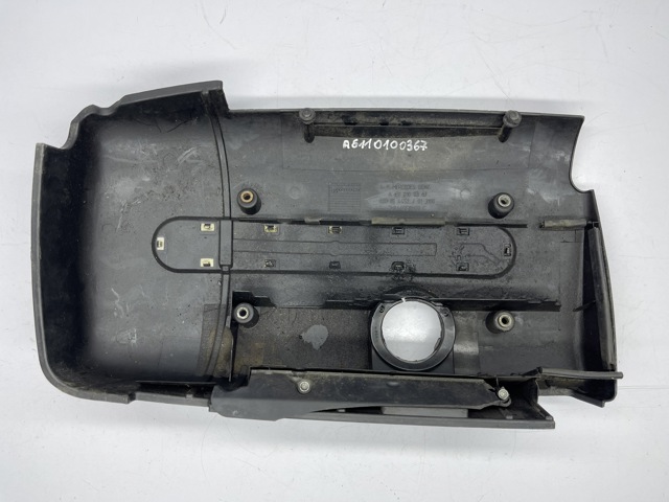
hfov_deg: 69.4
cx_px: 334
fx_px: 483
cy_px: 251
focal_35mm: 25
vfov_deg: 54.9
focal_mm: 5.1
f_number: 1.6
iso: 32
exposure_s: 1/211
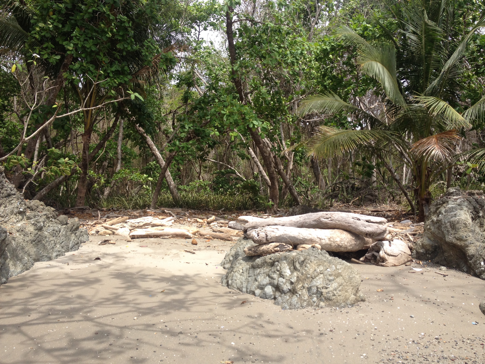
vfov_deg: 40.7
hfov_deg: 52.6
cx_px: 242
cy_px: 182
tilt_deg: +3.8
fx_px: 490
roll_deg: -0.7
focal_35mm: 35
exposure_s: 1/800
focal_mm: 4.28
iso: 50
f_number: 2.4
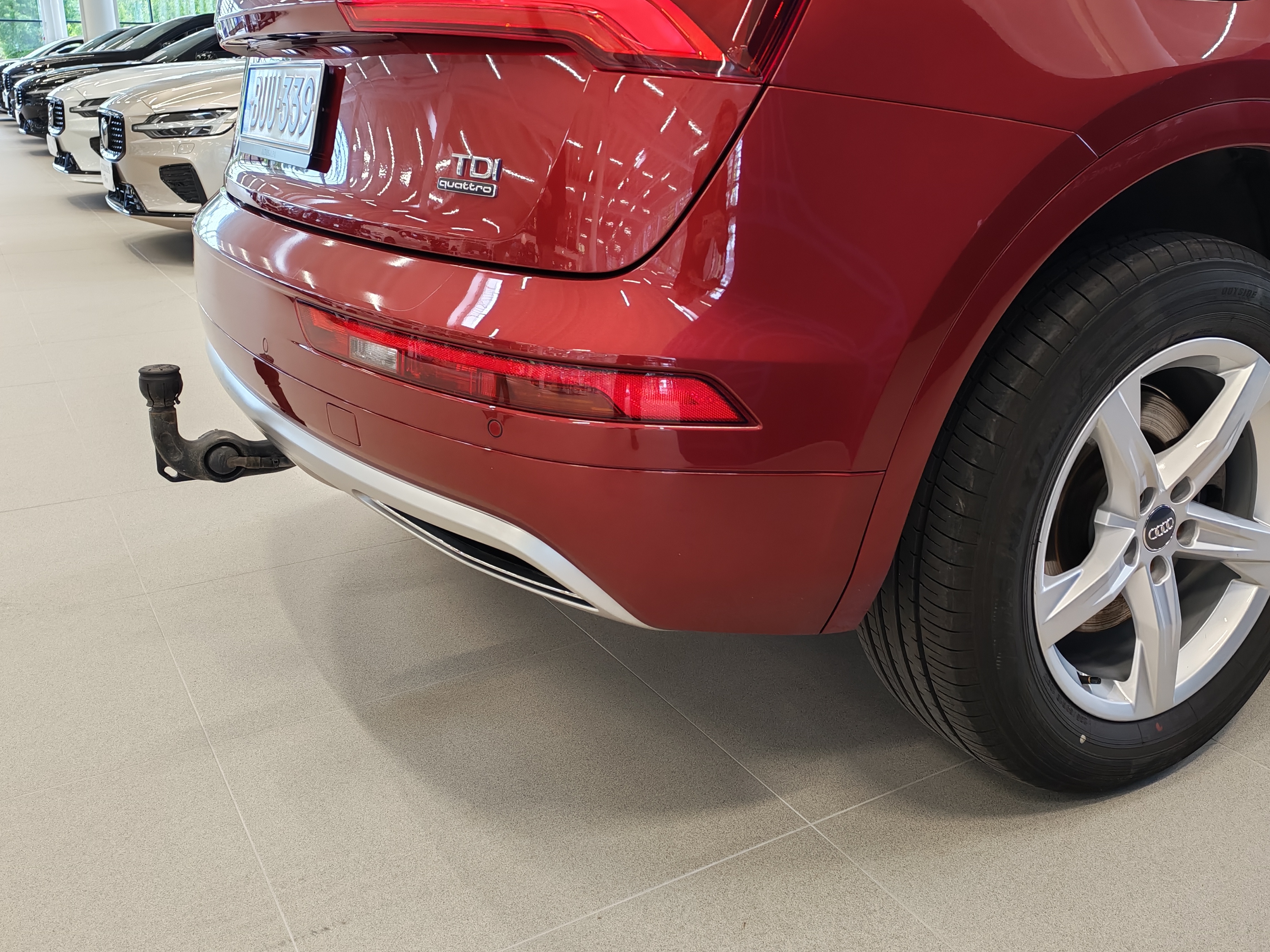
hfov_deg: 55.3
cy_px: 438
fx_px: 1211
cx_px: 697
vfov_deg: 42.9
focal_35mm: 33
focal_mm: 6.12
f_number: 1.9
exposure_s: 1/100
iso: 240
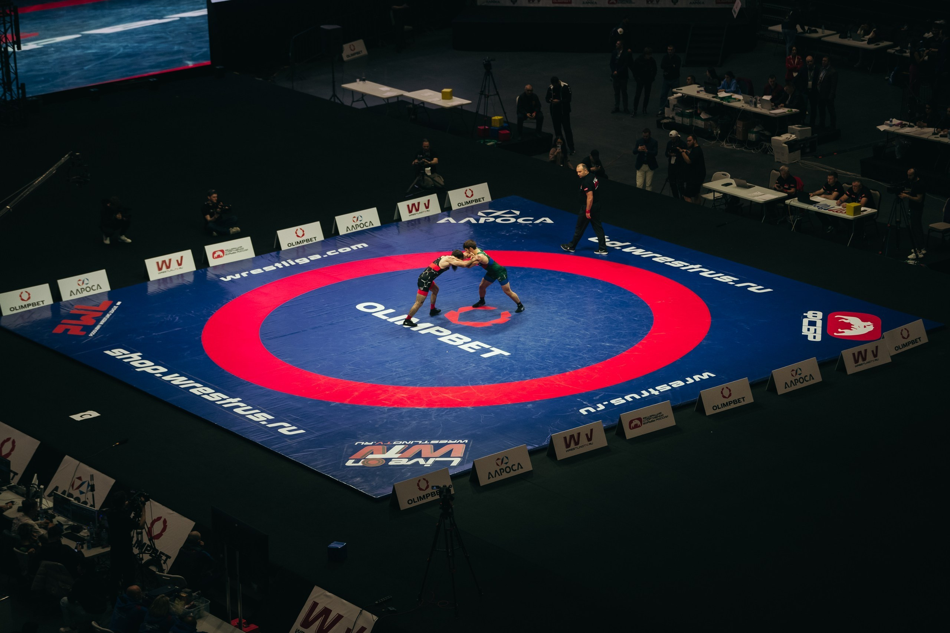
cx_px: 481
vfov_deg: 13.2
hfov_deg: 19.7
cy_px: 314
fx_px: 2730
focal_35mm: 103
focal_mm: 102
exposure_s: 1/640
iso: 800
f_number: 2.8
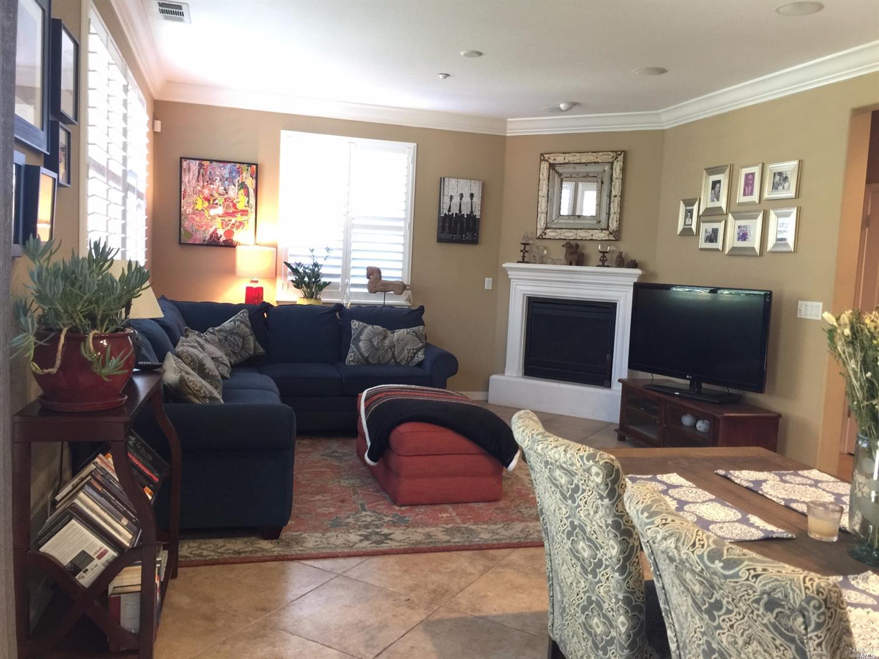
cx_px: 440
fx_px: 736
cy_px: 330
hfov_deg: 61.7
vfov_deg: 48.2
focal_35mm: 29
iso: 100
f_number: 2.2
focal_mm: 4.15
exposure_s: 1/10
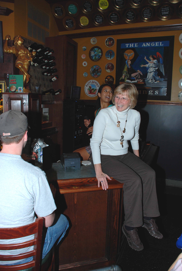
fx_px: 204
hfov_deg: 48.0
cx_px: 91
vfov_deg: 67.3
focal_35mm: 27
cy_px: 136
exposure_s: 1/60
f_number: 4
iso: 200
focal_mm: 18
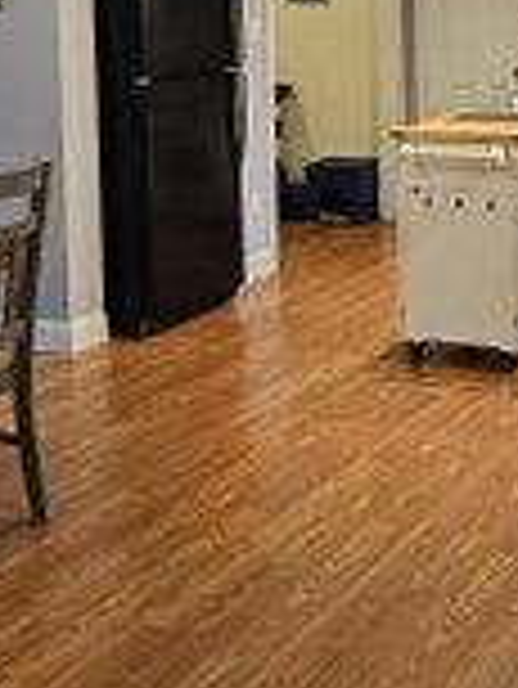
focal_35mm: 72
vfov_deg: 26.6
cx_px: 248
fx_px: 1435
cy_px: 153
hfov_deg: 20.5
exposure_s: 1/120
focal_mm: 5.4
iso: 500
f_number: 1.8
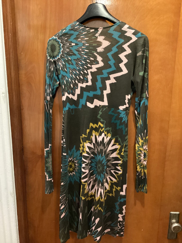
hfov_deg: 45.4
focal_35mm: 31
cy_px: 122
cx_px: 91
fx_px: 217
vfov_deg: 58.4
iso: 640
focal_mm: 3.3
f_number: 2.4
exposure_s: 1/24
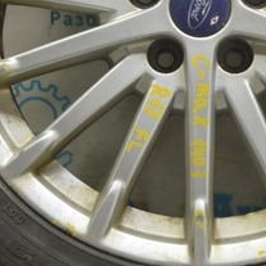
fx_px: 1165
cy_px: 15
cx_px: 143
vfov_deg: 12.9
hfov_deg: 13.0
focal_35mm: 134
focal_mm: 34
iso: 400
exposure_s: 1/20
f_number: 5.6
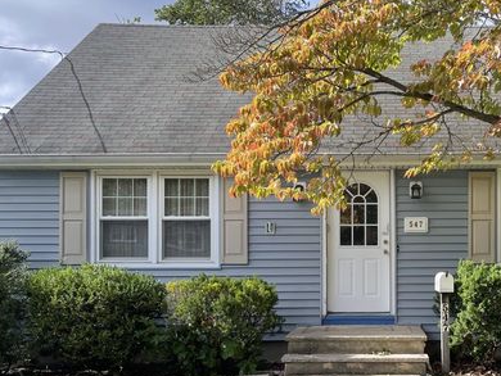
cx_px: 380
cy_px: 259
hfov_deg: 44.1
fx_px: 594
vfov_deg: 34.7
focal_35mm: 41
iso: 32
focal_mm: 5.1
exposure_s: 1/1294
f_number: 1.6
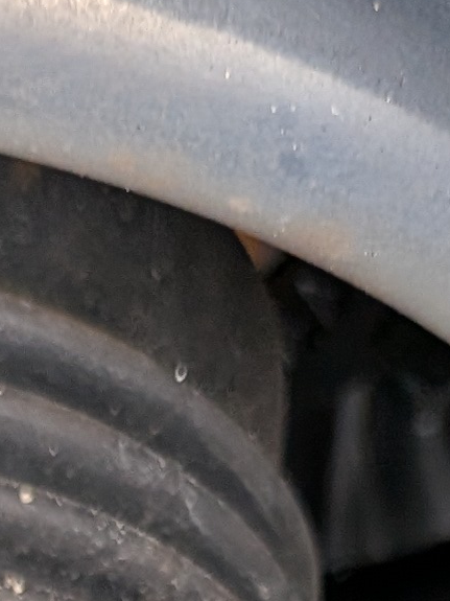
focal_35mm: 167
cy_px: 1474
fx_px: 2896
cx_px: -57
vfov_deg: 10.2
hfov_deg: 8.8
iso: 55
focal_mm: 4.53
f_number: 1.7
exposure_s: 1/40.2
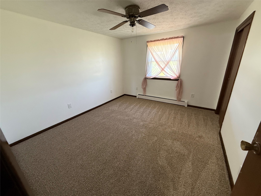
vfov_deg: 85.7
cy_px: 98
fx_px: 106
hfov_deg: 102.1
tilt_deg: -17.7
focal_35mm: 14
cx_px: 130
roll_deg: +2.0
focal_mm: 2.22
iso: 500
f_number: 2.2
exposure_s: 1/60
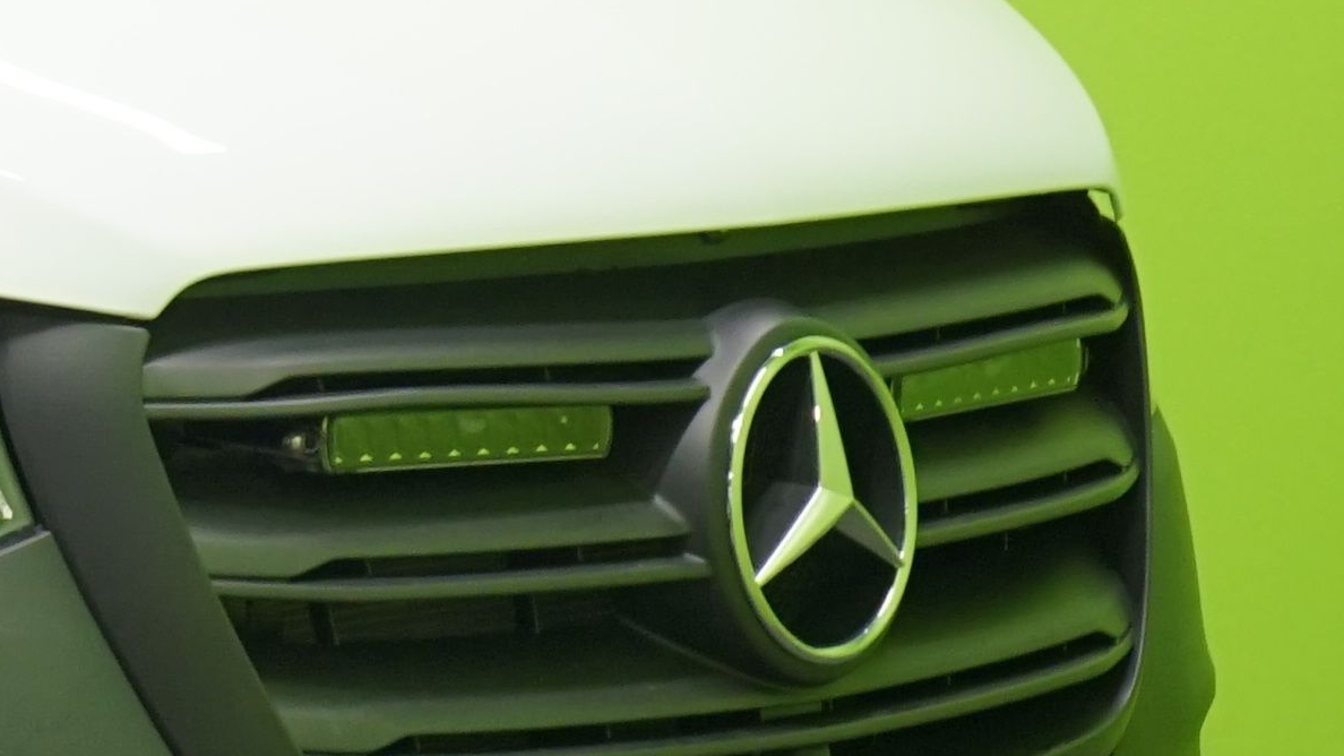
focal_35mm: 254
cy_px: -14
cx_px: -1941
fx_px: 9051
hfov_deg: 7.8
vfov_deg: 4.8
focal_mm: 48
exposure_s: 1/40
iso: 800
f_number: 5.6
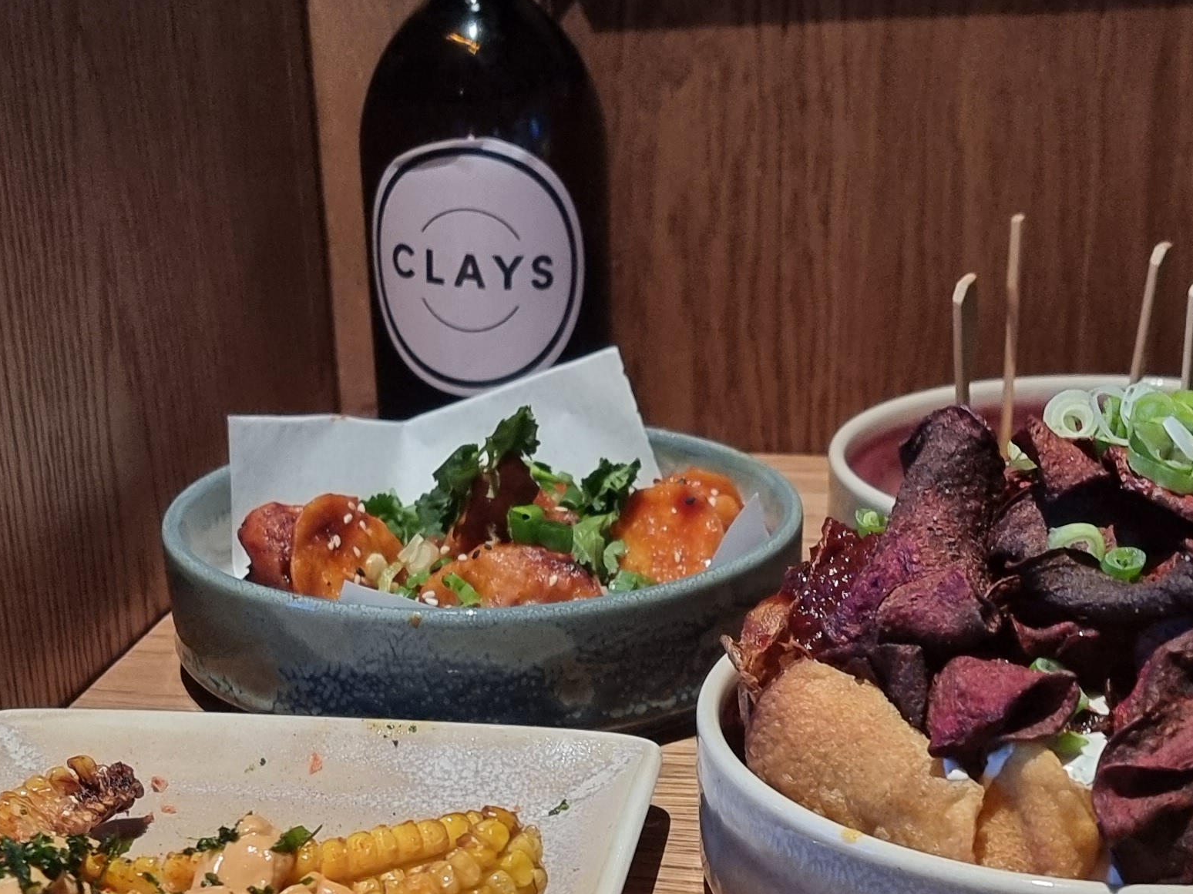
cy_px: 768
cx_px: 724
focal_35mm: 62
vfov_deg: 23.2
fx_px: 2137
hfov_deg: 31.1
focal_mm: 6.7
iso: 400
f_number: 1.8
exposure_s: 1/40
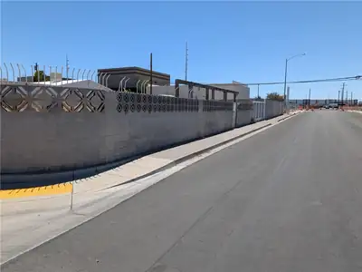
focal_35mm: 24
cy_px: 136
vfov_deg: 56.8
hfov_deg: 71.6
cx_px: 181
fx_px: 251
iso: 28
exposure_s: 1/1692
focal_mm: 4.53
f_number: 1.7
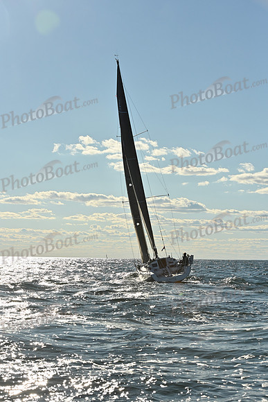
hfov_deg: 19.5
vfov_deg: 28.8
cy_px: 201
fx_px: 781
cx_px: 134
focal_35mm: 70
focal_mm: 70
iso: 320
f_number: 8
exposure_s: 1/4000
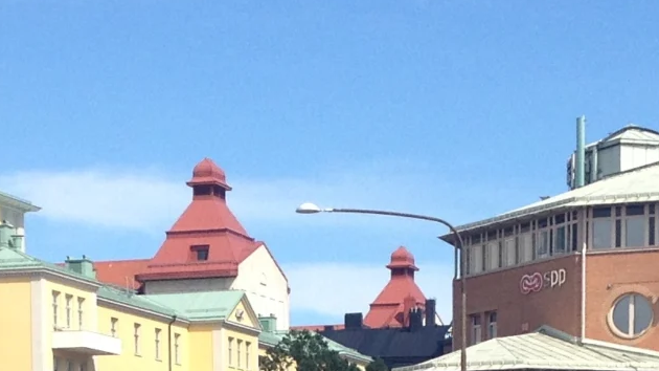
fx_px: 2708
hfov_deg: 13.9
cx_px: 263
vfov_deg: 7.5
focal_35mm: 155
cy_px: 733
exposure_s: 1/1381
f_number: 2.4
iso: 64
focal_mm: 4.28
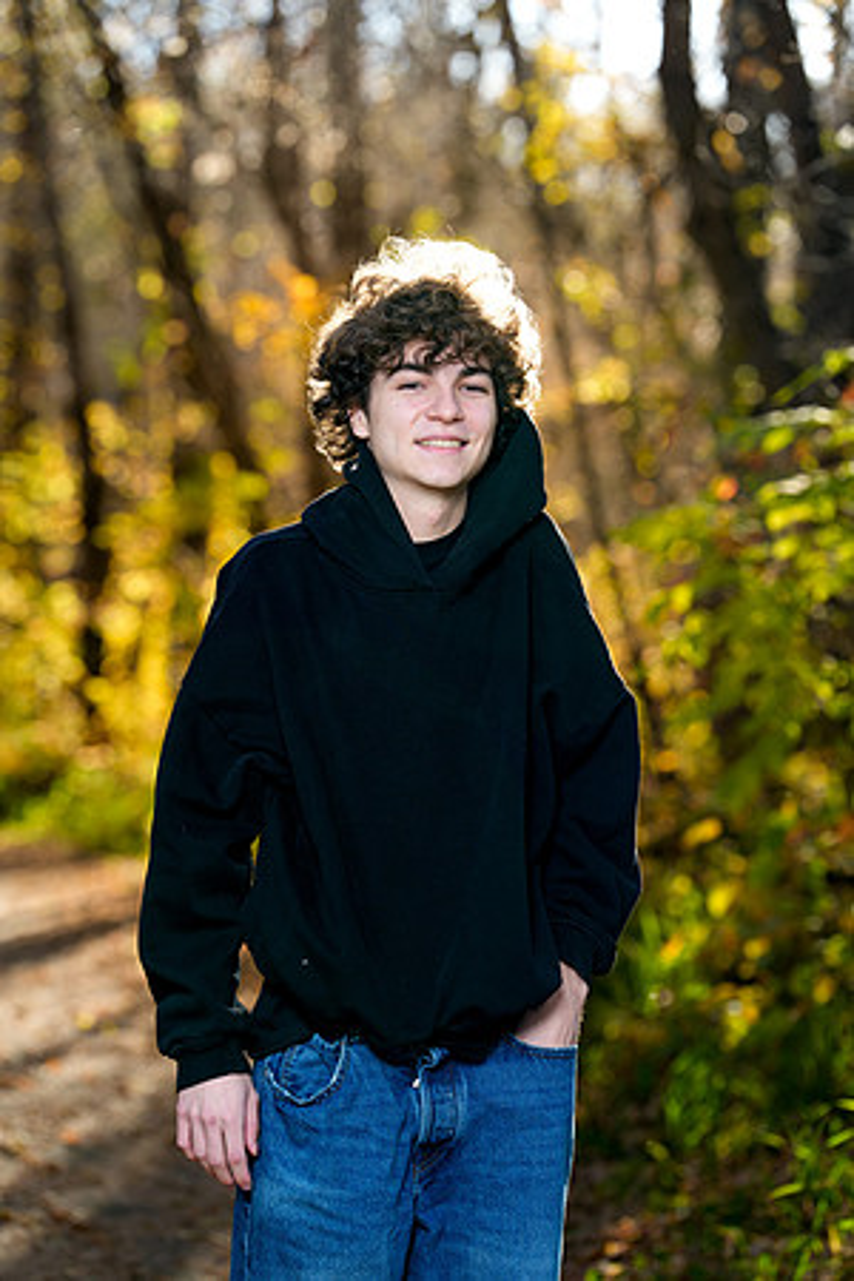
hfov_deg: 13.7
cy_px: 640
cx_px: 427
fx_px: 3558
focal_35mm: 100
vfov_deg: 20.4
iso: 400
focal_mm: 100
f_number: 3.2
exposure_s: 1/160
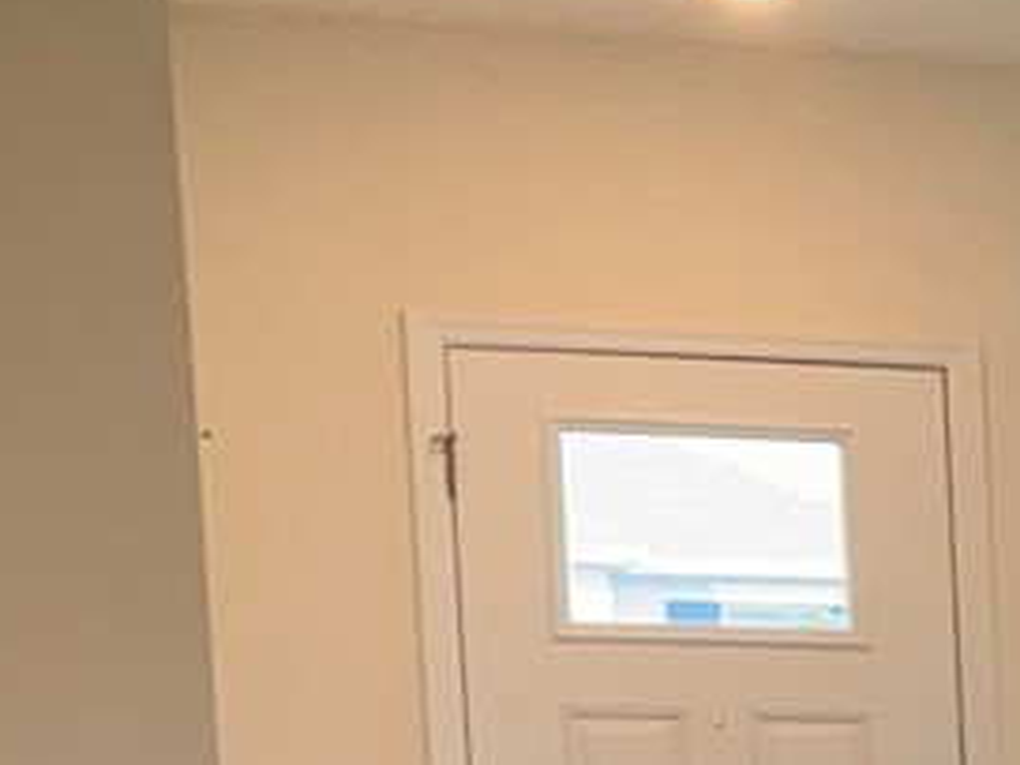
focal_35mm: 141
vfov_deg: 9.9
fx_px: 4155
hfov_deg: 12.3
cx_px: 2059
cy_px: 1414
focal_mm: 6.86
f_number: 1.78
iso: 100
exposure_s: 1/120
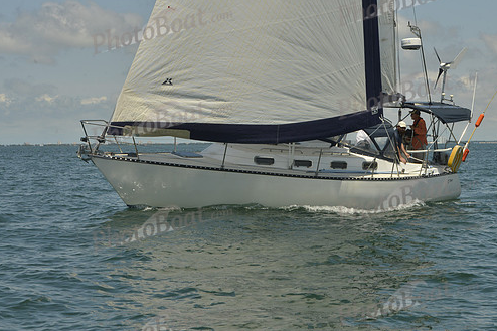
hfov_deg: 21.7
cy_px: 159
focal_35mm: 94
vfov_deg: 14.5
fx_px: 1297
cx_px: 286
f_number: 16
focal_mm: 80
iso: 280
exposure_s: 1/500
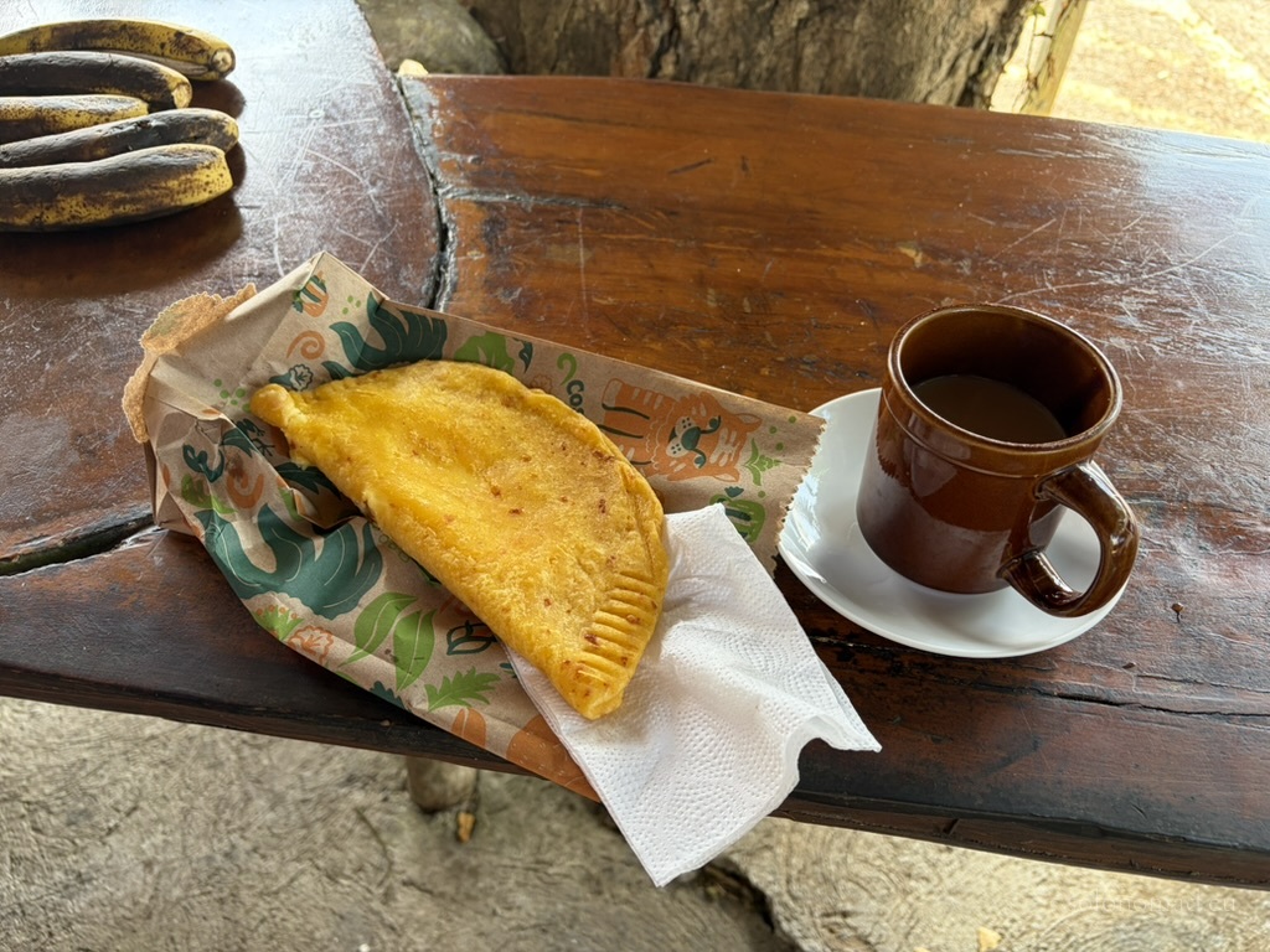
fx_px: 954
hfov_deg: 67.3
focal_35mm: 26
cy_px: 476
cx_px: 635
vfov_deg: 53.1
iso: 100
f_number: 1.6
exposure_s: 1/121
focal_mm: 5.96
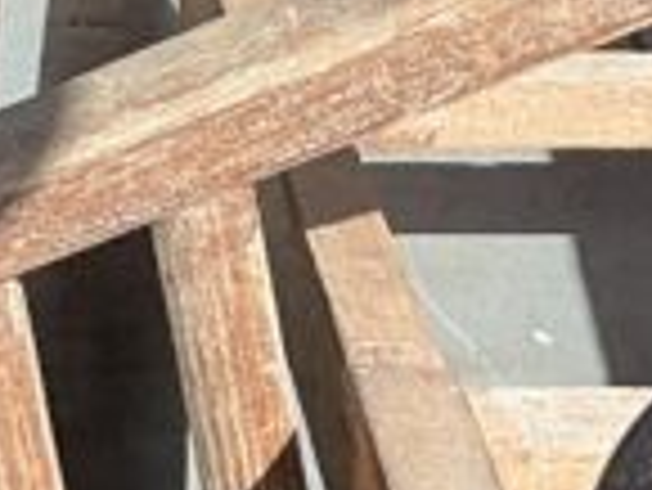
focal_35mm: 198
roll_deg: -4.4
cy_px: 171
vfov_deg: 7.5
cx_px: 378
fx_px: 3732
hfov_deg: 10.0
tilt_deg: -30.2
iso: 25
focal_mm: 3
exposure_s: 1/599
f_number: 1.8
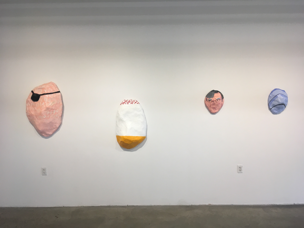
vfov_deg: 48.2
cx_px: 152
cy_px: 114
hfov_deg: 61.7
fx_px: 255
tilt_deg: -5.3
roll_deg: +1.0
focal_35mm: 29
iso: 32
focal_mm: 4.15
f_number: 2.2
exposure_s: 1/30
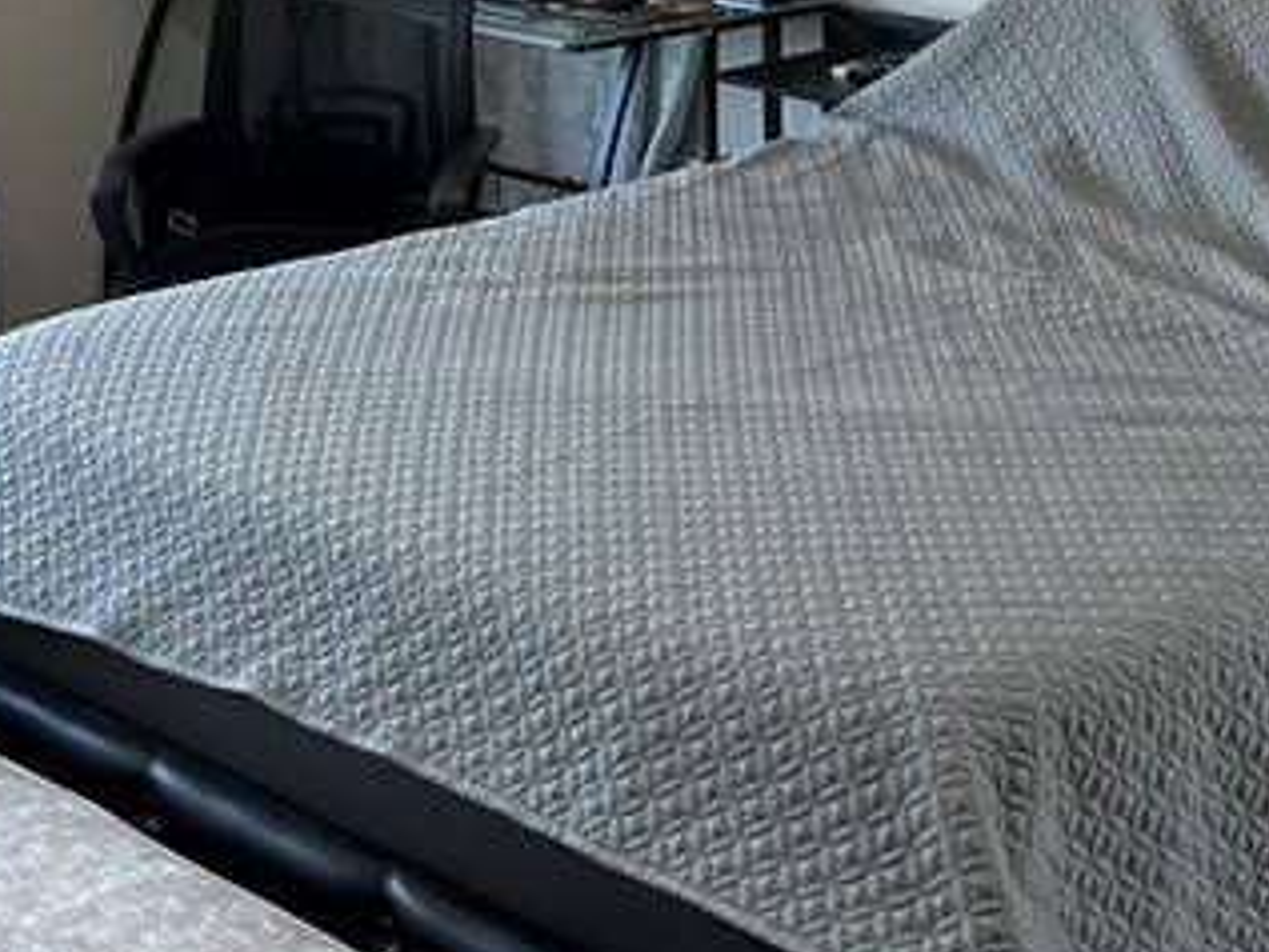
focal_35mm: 84
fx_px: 3081
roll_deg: +0.4
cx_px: 777
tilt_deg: -5.2
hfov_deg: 23.2
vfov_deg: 16.6
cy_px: -272
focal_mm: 5.7
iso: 100
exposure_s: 1/60
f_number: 1.5
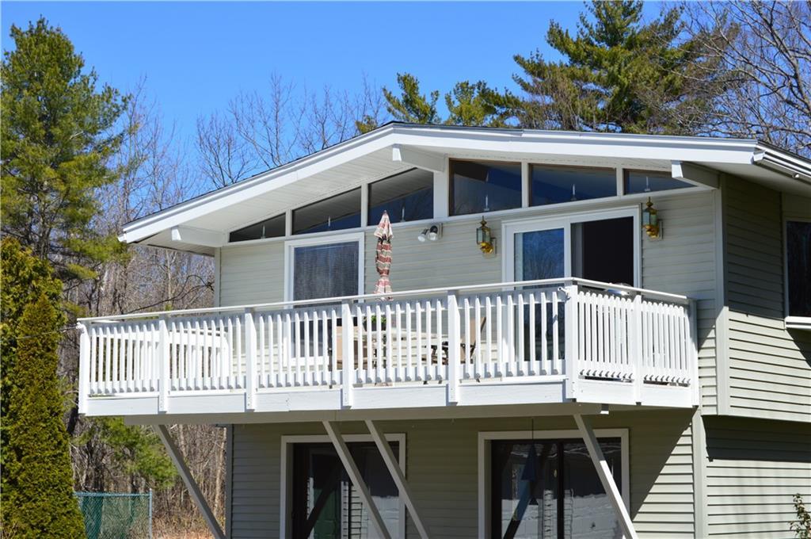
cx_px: 406
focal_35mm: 69
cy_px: 270
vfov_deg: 19.7
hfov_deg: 29.3
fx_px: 1552
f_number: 11
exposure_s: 1/500
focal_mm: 46
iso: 280
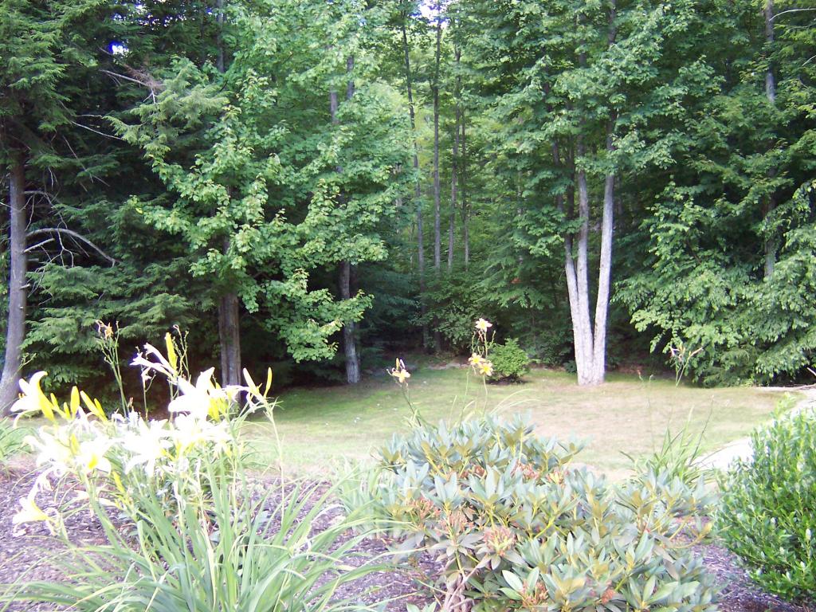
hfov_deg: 51.4
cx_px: 408
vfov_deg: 39.7
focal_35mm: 36
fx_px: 849
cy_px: 306
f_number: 2.4
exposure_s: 1/125
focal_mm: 5.6
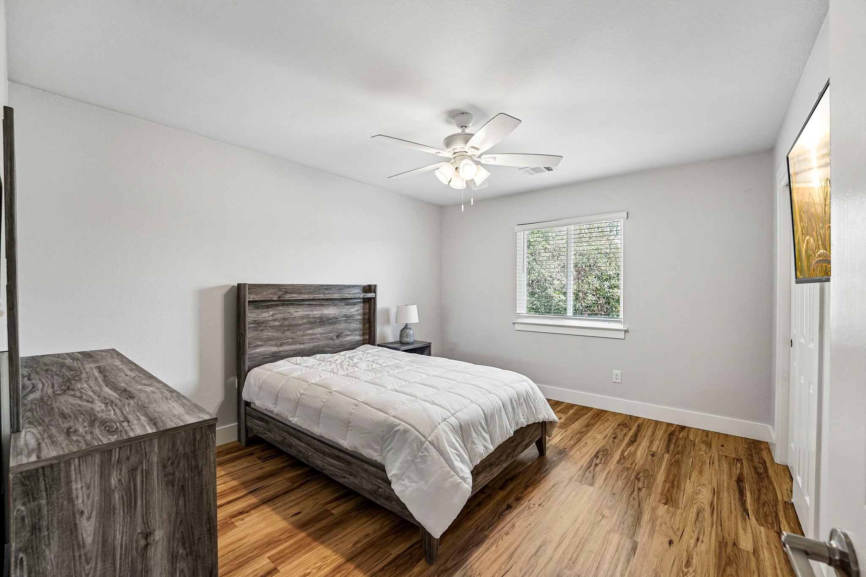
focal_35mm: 14
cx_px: 433
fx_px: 337
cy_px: 288
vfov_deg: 81.2
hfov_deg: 104.3
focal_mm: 14
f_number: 8
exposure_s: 1/20
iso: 400
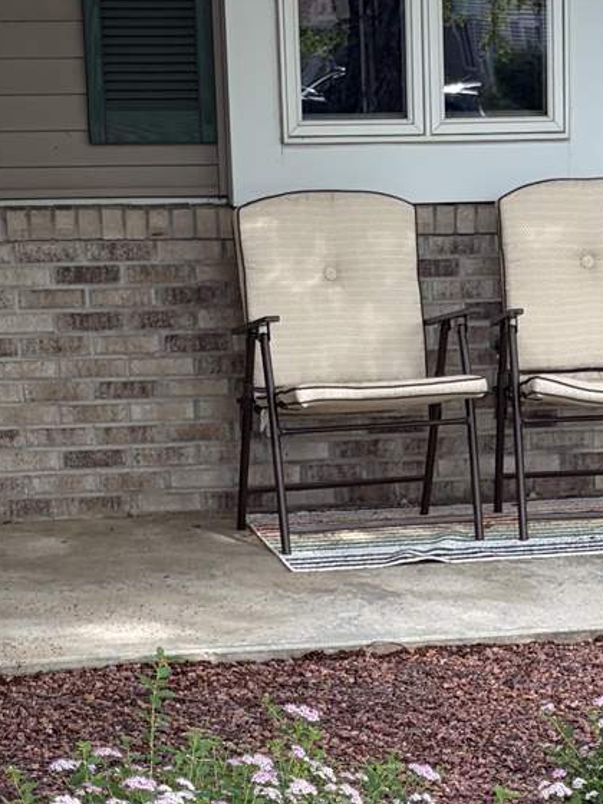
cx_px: 520
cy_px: 764
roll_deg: +0.9
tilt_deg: -14.9
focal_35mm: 107
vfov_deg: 18.0
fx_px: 2485
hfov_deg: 13.7
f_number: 1.6
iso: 50
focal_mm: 5.96
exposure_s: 1/414
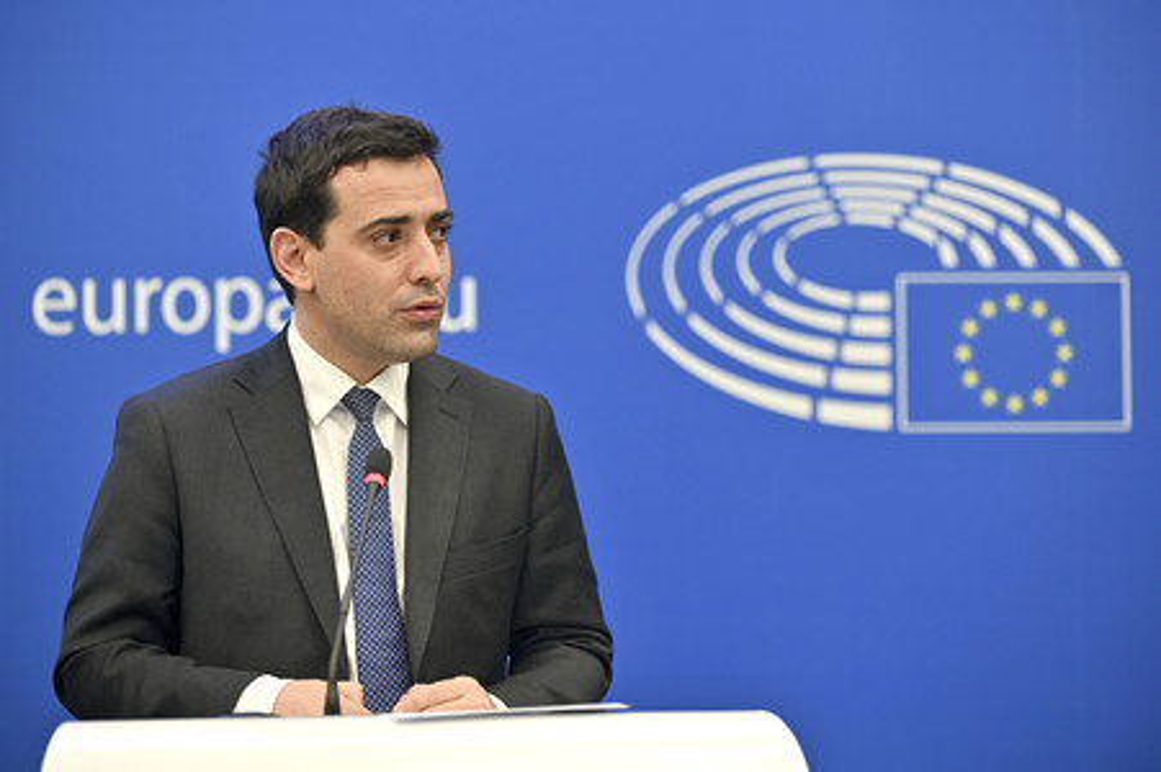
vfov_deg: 11.4
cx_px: 580
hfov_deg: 17.1
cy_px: 386
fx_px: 3867
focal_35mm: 120
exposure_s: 1/100
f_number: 2.8
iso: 400
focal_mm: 120
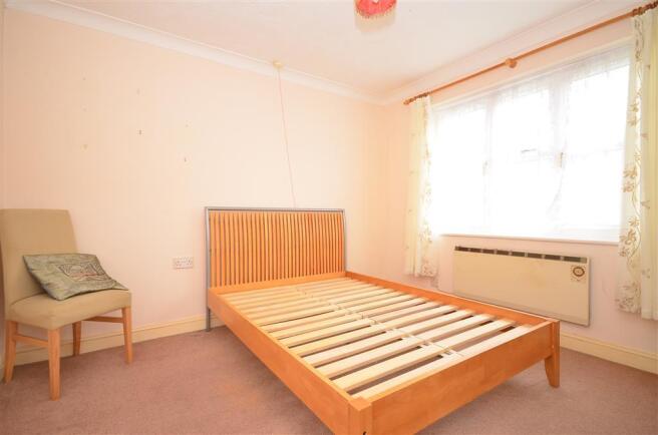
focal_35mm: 17
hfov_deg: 92.6
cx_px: 329
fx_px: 315
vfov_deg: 69.4
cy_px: 218
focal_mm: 11.5
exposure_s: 1/5
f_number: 5
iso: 200
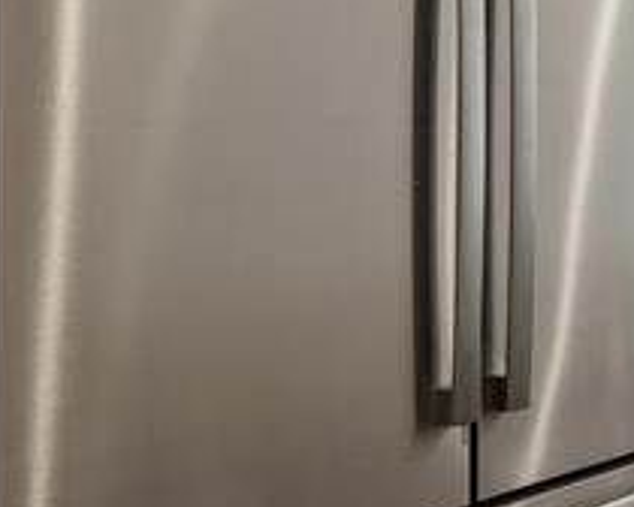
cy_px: 100
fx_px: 1032
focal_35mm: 55
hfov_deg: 18.1
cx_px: 1337
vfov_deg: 27.1
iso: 100
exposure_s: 1/3.33
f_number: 11
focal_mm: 12
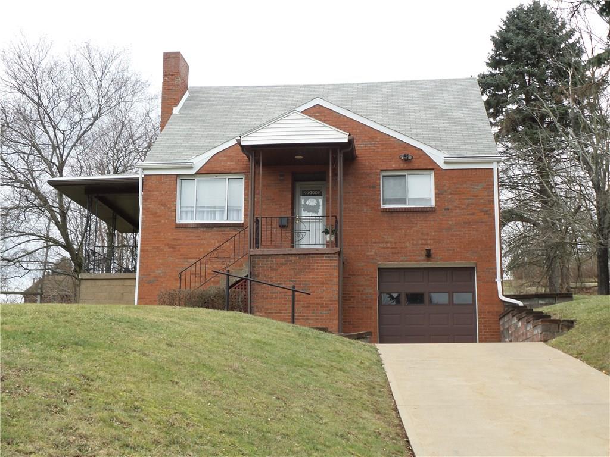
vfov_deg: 28.6
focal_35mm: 51
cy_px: 228
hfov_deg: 37.5
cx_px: 305
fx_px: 899
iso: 100
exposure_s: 1/160
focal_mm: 9.2
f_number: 3.8
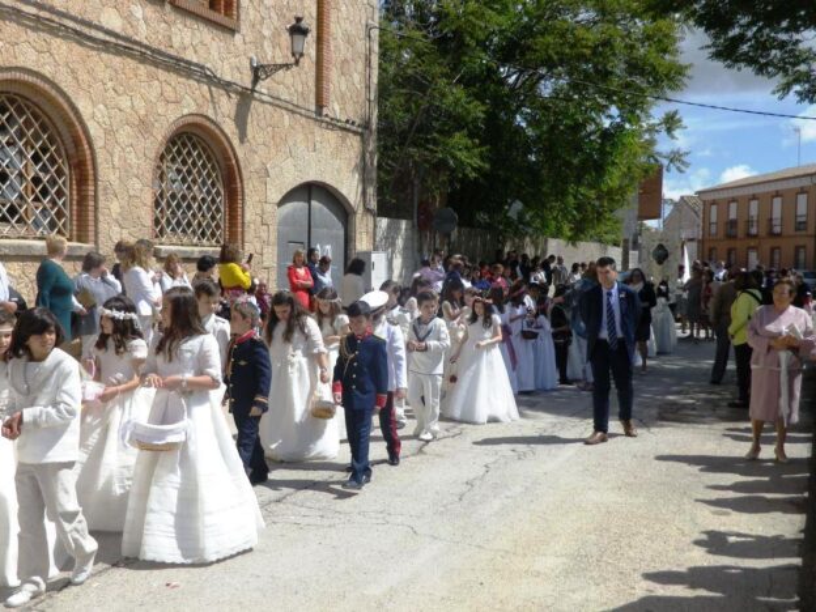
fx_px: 919
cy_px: 306
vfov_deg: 36.8
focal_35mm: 39
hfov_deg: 47.9
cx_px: 408
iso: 80
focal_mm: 7
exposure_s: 1/1000
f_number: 4
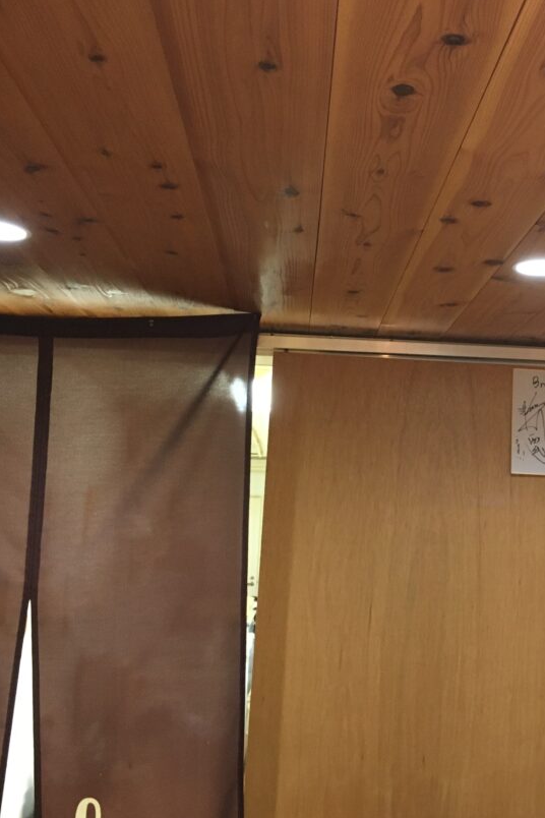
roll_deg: -0.1
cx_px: 528
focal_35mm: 45
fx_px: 1022
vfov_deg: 43.6
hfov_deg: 28.3
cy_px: 390
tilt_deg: +6.7
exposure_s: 1/30
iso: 125
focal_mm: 4.15
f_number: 2.2
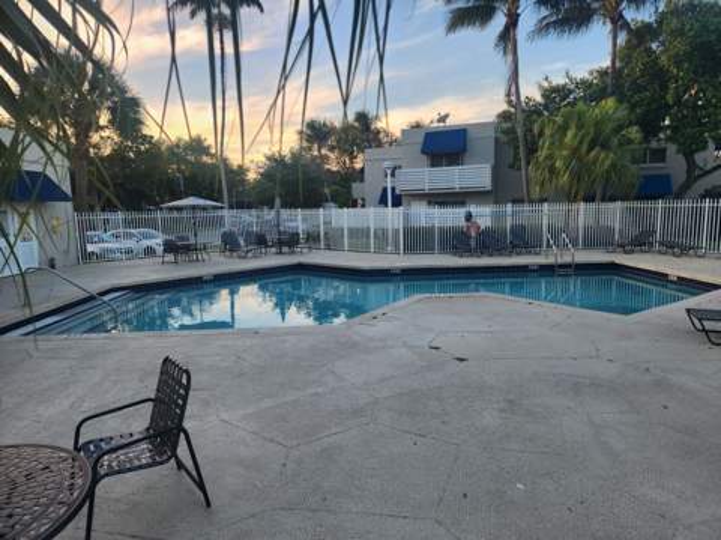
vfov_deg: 58.8
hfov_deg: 74.0
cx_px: 360
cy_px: 270
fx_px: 479
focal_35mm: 23
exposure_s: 1/180
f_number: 1.8
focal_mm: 5.4
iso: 25
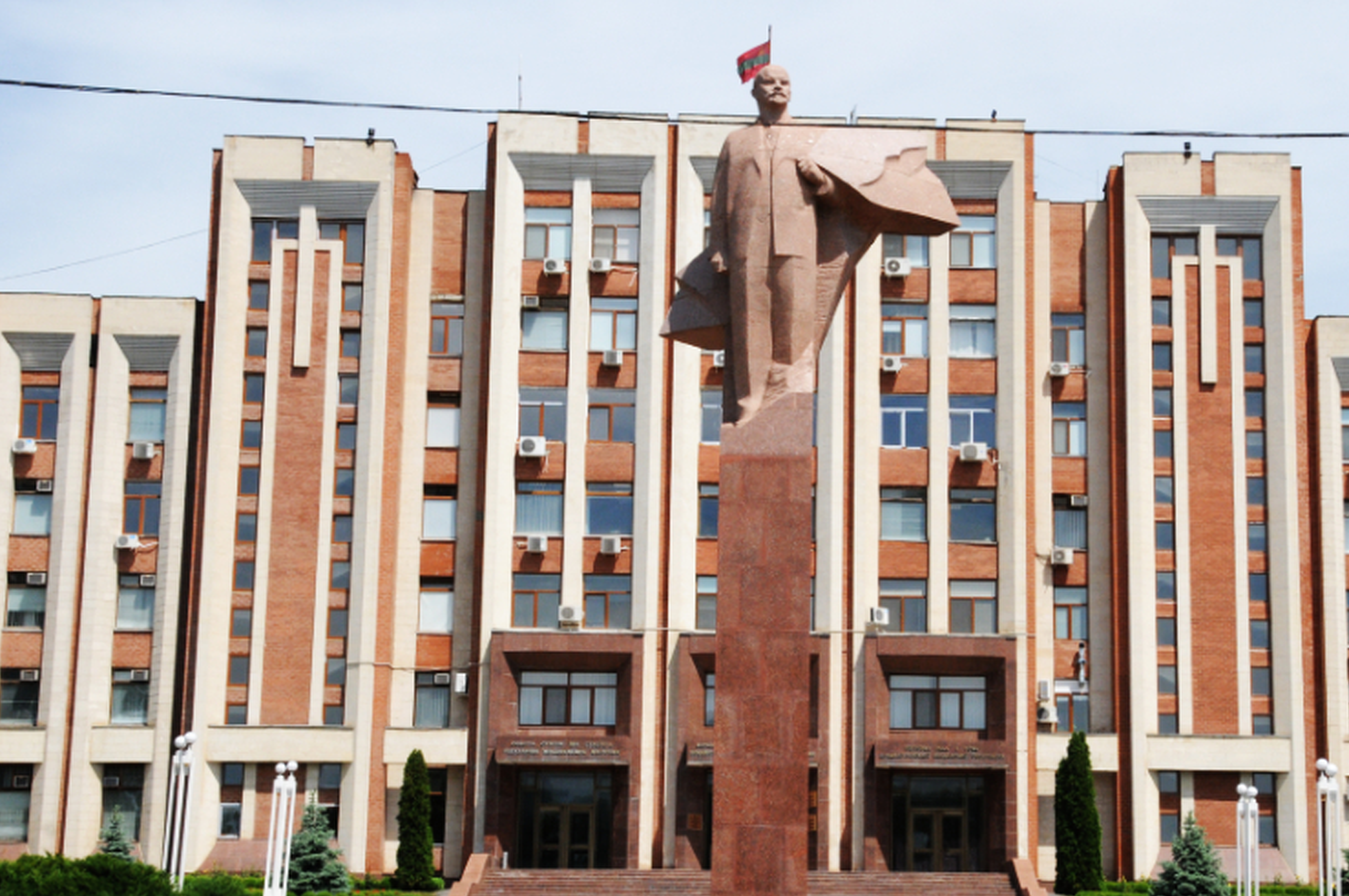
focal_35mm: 69
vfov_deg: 19.7
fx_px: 2583
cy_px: 443
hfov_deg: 29.2
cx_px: 821
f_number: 18
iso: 640
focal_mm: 34
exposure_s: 1/640
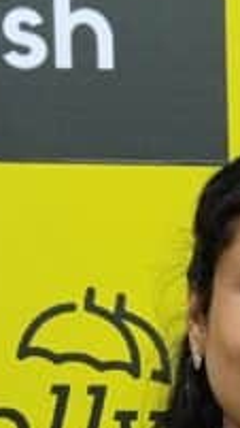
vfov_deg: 12.9
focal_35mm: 161
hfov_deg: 6.9
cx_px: 682
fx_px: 1822
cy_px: 579
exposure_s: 1/25
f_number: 1.8
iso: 250
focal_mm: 4.22
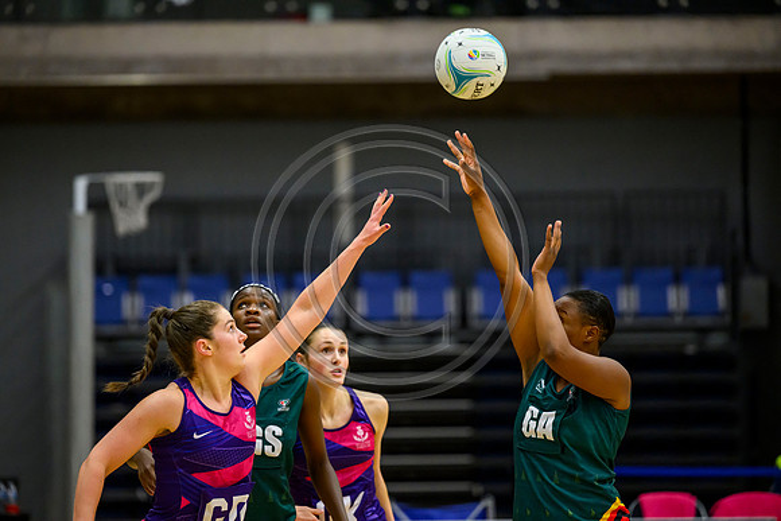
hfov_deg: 10.3
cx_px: 390
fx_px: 4340
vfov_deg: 6.9
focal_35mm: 200
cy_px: 260
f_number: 3.5
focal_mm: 200
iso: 5000
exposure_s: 1/1000
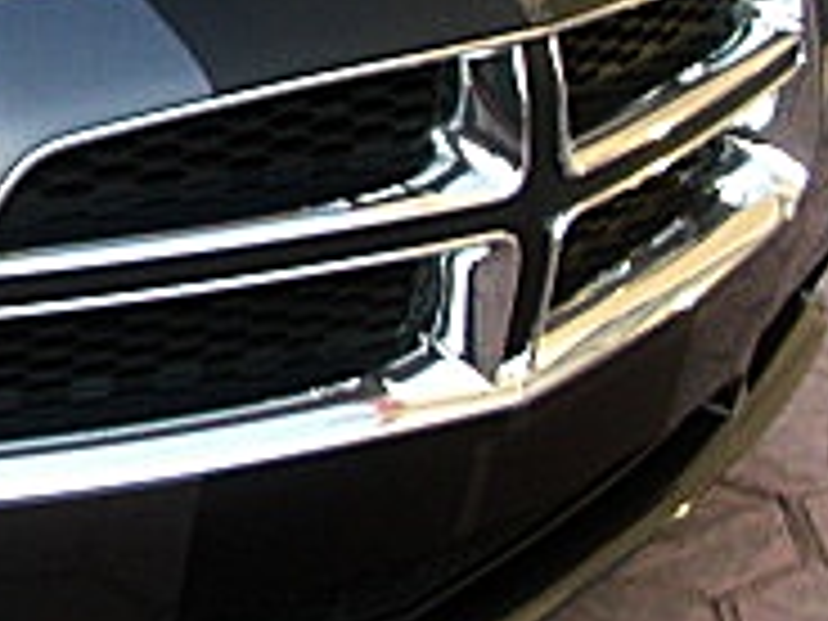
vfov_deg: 11.7
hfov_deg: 14.8
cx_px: -360
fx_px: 2990
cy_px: -58
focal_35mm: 125
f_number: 2.8
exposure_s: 1/100
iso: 100
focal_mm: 6.3
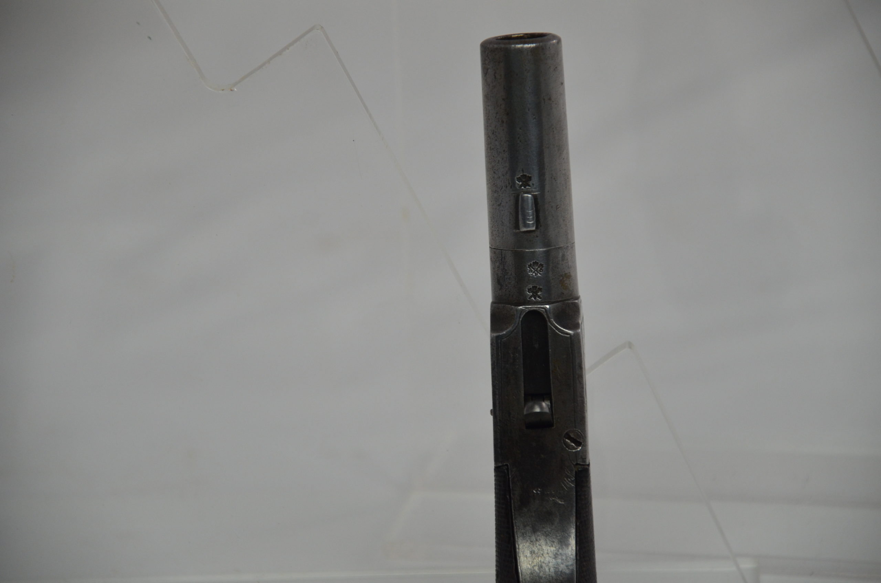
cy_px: 292
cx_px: 440
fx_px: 4946
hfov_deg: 10.2
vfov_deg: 6.8
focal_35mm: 202
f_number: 5.6
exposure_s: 1/250
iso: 800
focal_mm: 135
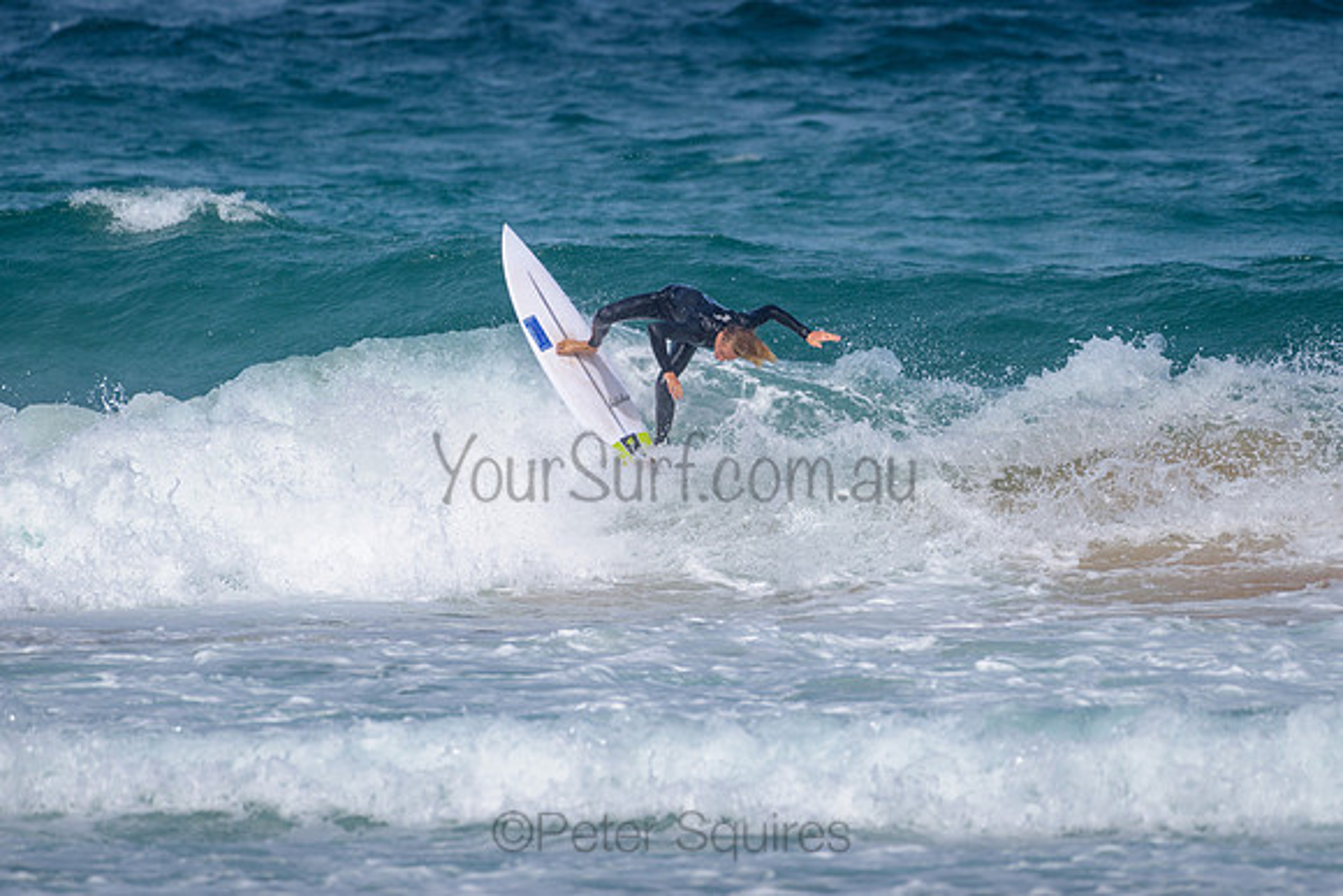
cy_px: 381
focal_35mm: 613
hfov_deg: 3.4
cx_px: 806
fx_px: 22885
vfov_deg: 2.2
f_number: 5.6
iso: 100
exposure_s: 1/2000
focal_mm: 500
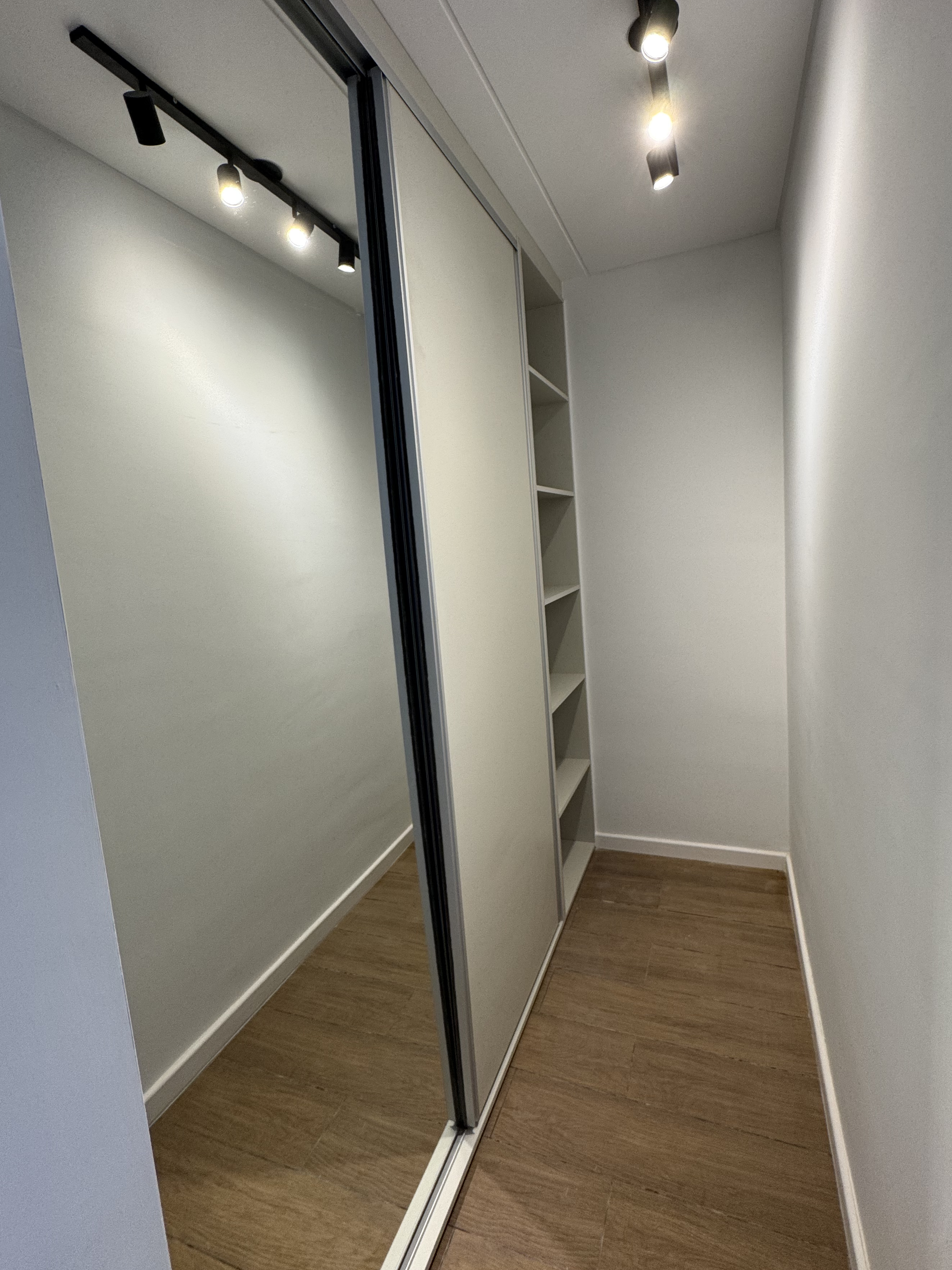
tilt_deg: -6.6
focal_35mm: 16
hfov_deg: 78.0
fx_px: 587
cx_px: 504
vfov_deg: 94.5
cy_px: 611
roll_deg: +4.8
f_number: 2.2
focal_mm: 2.22
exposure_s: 1/100
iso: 100
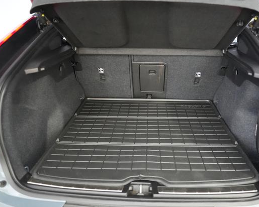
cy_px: 102
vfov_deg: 51.5
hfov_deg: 61.9
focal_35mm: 28
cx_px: 149
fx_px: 215
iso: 10000
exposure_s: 1/160
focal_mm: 24
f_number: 2.8
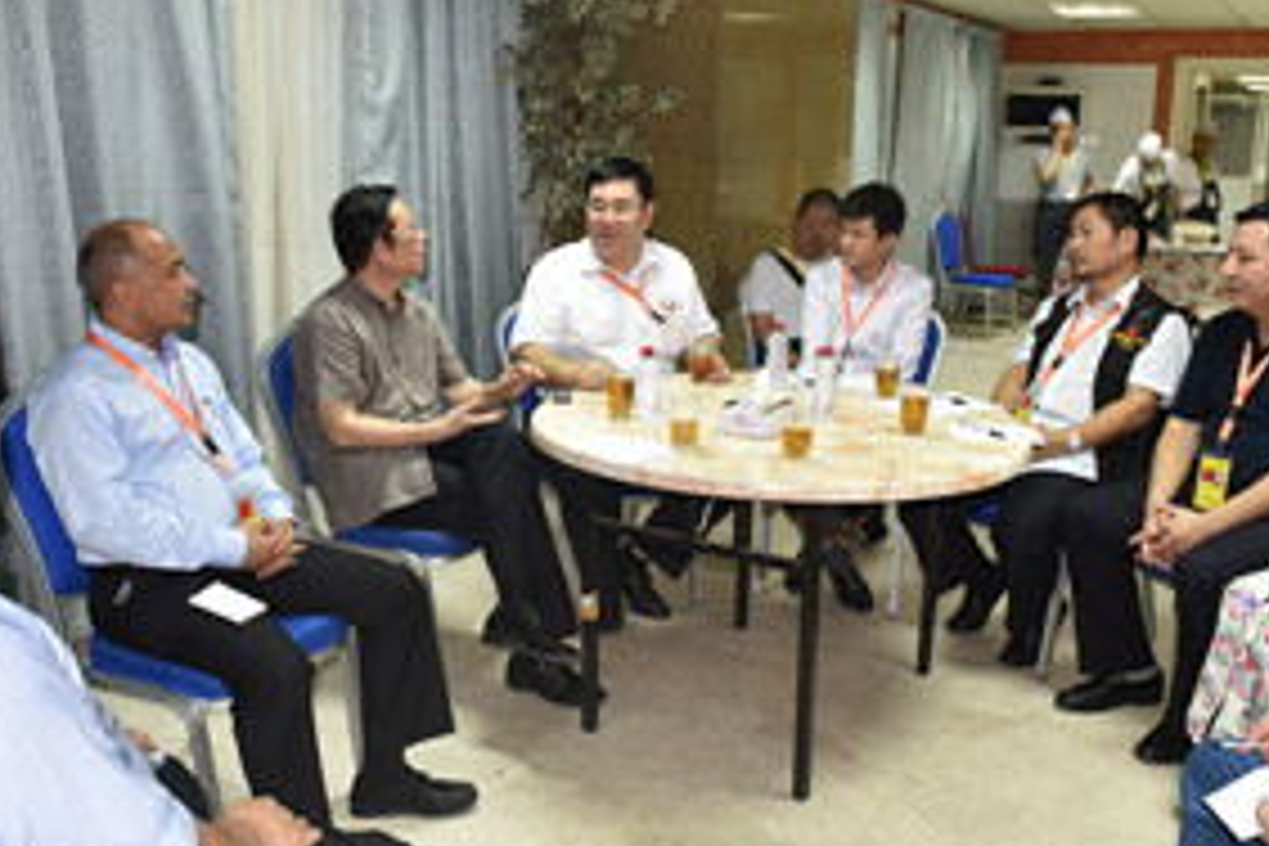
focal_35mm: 34
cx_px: 688
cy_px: 396
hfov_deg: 55.7
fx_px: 1198
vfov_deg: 38.9
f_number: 5
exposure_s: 1/60
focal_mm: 24
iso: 1600
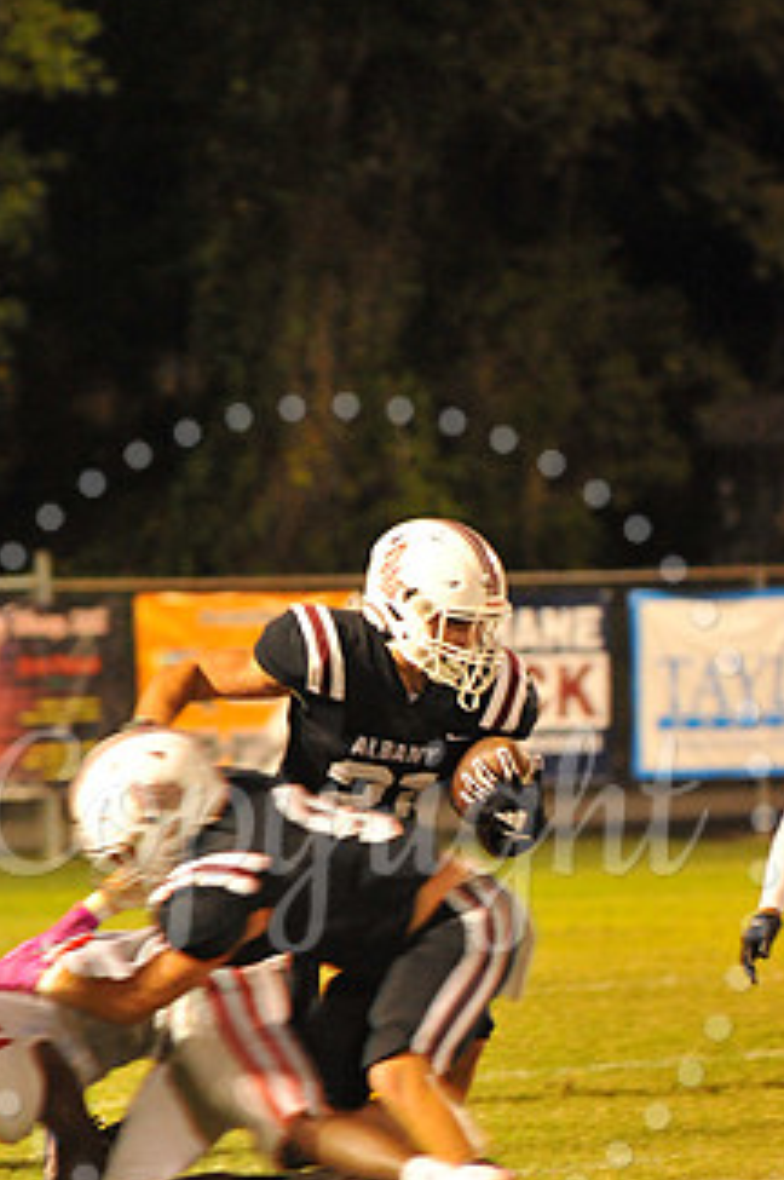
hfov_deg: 3.8
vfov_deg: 5.8
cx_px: 338
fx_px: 11686
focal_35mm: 357
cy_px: 828
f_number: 5
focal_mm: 200
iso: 5000
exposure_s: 1/160
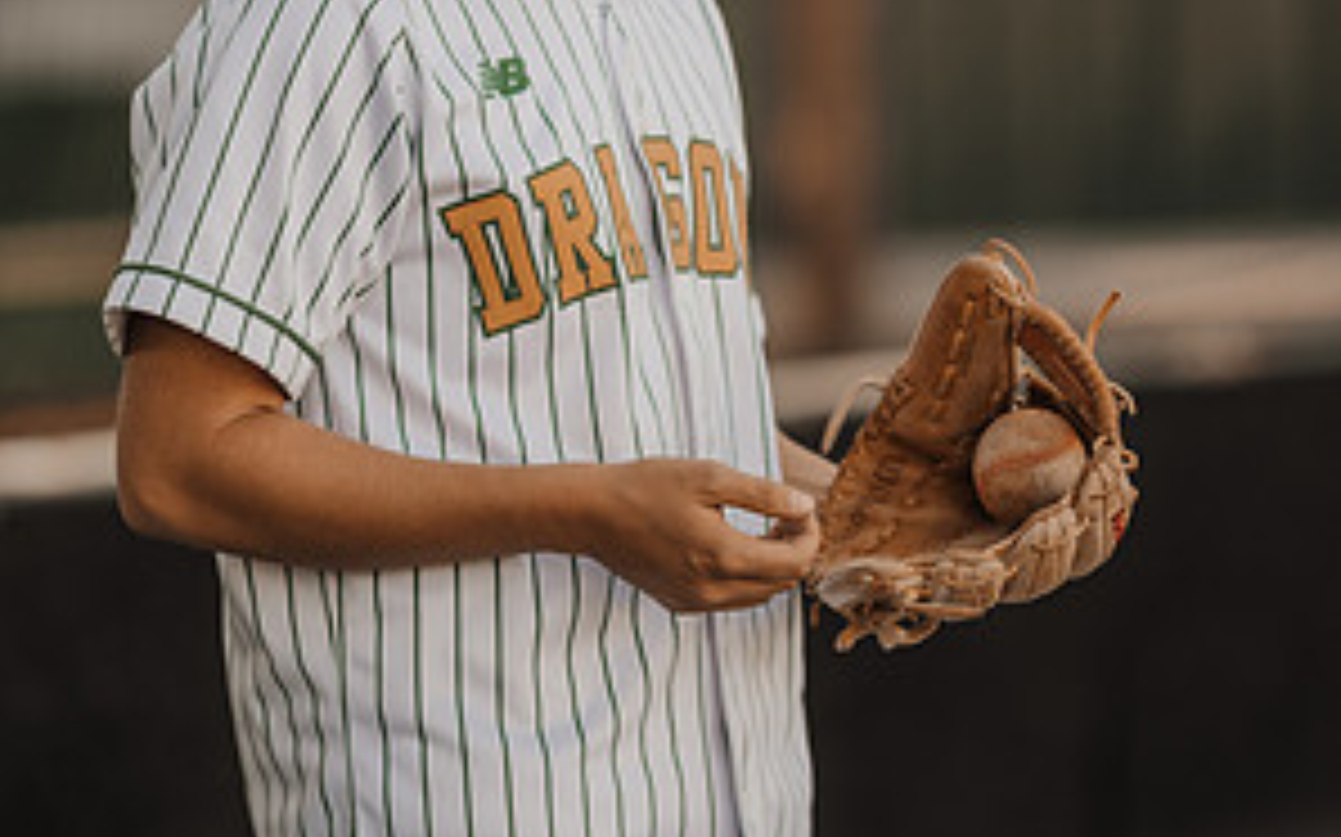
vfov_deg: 5.4
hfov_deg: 8.7
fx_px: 8841
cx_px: 670
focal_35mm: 242
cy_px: 40
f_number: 1.4
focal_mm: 105
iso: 100
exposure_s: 1/640
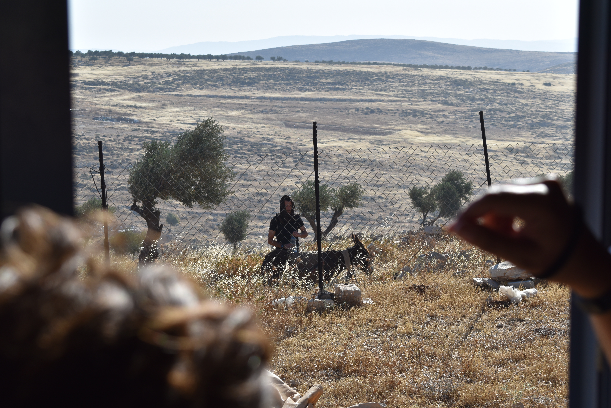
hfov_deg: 24.6
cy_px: 204
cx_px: 306
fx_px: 1400
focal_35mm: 82
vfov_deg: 16.6
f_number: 8
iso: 100
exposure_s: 1/320
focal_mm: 55
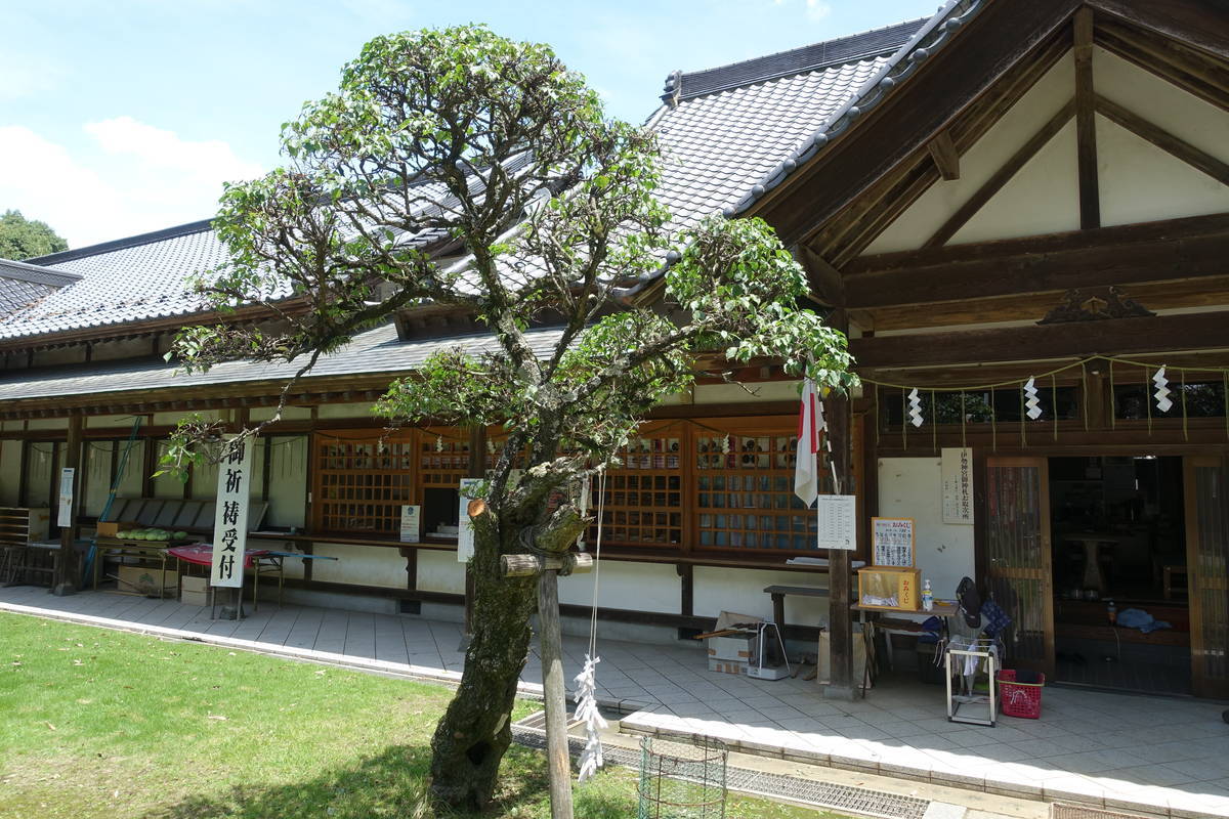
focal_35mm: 24
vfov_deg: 53.1
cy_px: 410
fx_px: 819
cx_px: 614
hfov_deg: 73.7
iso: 125
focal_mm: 8.93
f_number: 4
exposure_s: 1/320
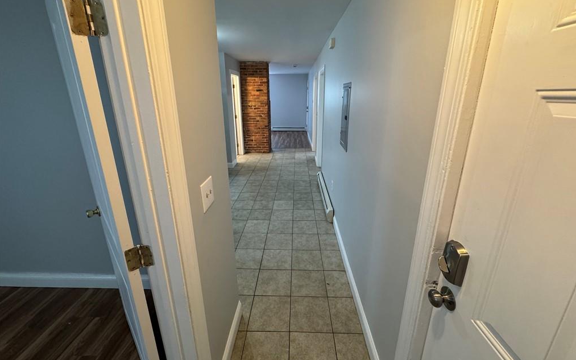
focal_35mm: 15
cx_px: 289
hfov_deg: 101.5
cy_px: 162
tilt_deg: -16.9
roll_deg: +0.0
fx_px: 235
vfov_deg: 74.6
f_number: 2.2
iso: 400
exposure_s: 1/60
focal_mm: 2.22
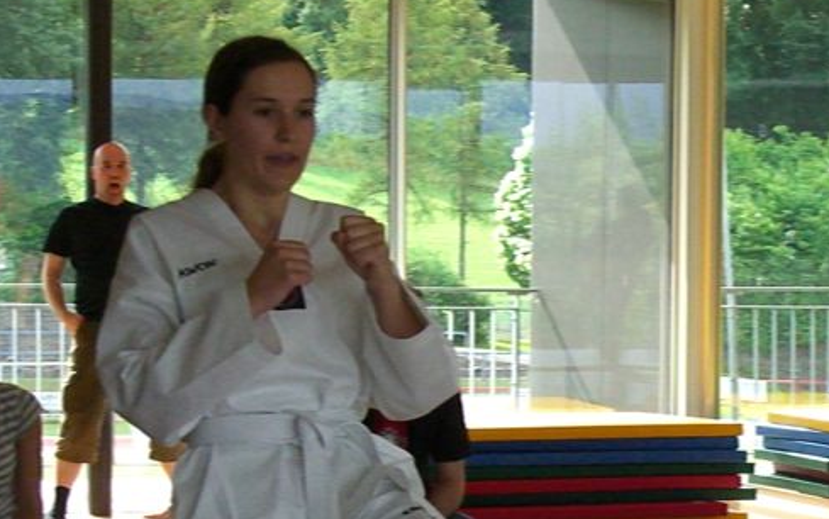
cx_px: 809
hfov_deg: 13.7
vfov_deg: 8.6
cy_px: 600
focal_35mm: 151
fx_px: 3413
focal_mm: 14.2
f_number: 4
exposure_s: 1/800
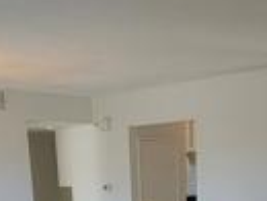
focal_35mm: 64
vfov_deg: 19.2
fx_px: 495
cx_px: 189
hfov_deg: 29.9
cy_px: 328
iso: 100
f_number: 2.2
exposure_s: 1/60
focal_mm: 2.2
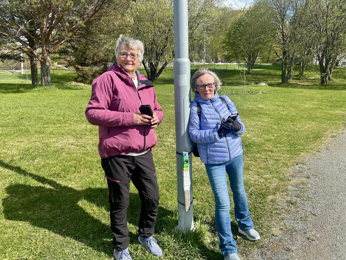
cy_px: 130
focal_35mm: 26
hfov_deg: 67.3
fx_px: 260
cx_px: 173
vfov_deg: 53.1
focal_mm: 5.7
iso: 50
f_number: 1.5
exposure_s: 1/3257
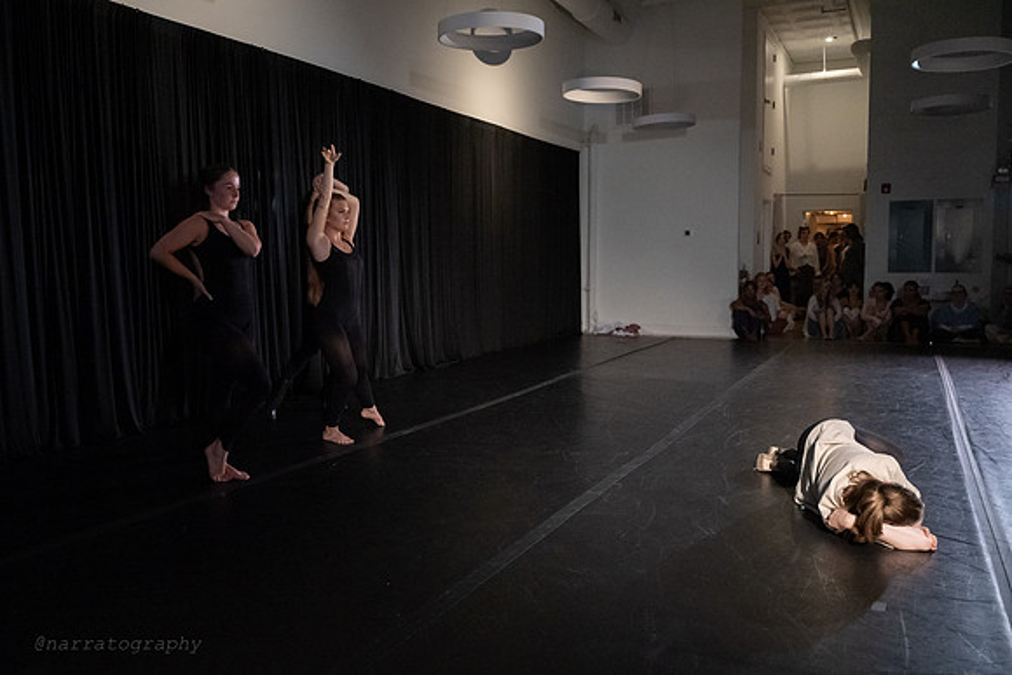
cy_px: 318
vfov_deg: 42.9
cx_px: 462
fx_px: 858
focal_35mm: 31
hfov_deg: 60.9
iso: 6400
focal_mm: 28
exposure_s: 1/400
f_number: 4.5
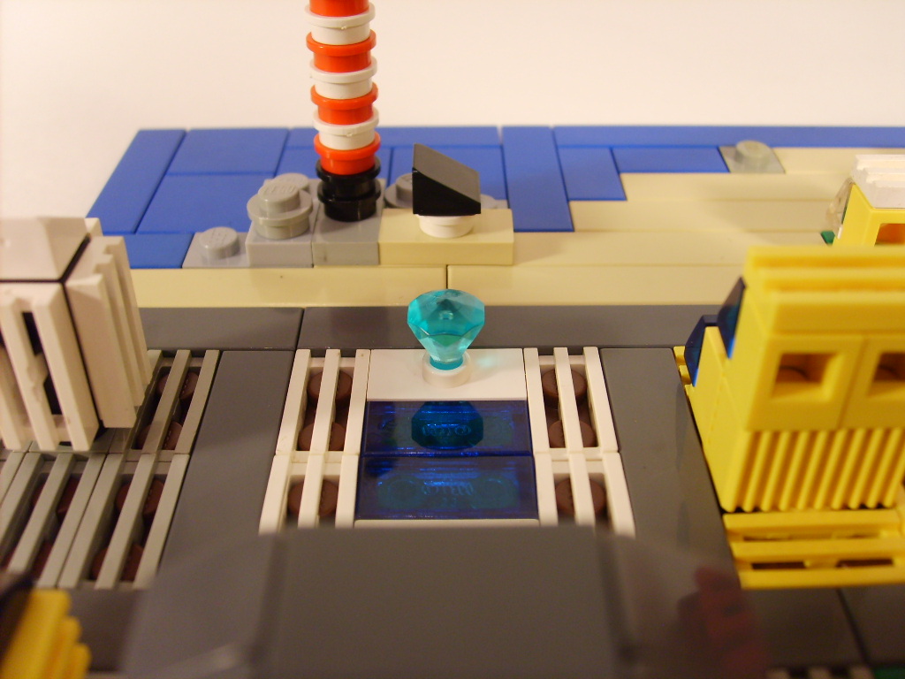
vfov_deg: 40.7
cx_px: 452
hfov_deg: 52.6
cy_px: 340
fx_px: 915
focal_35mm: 35
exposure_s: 1/30
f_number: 2.8
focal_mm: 5.8
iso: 93
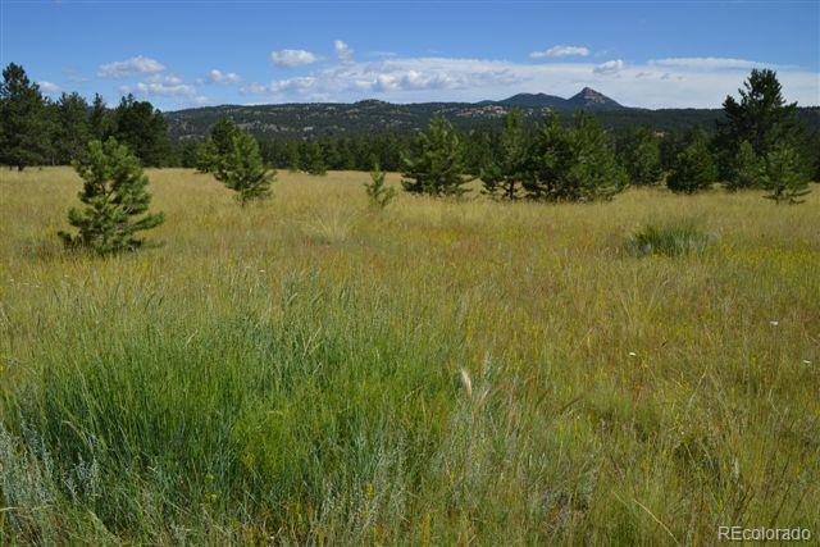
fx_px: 683
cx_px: 410
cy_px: 274
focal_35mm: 30
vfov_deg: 43.6
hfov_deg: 61.9
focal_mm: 20
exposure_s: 1/250
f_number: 8
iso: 100
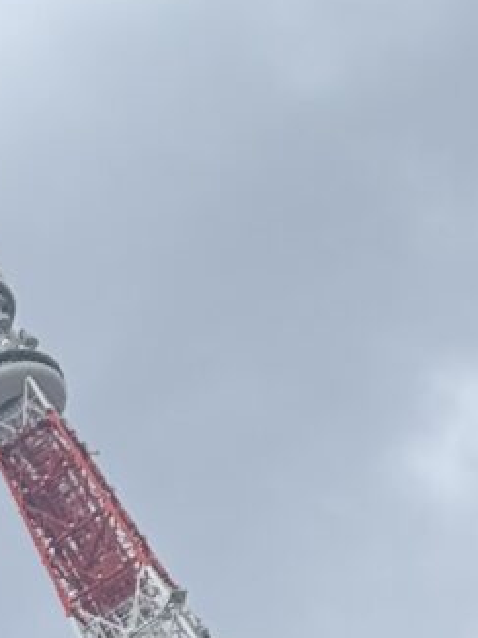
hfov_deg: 10.9
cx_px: 650
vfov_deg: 13.6
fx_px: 2432
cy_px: 1097
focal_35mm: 132
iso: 25
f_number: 1.9
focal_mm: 2.69
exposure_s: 1/525
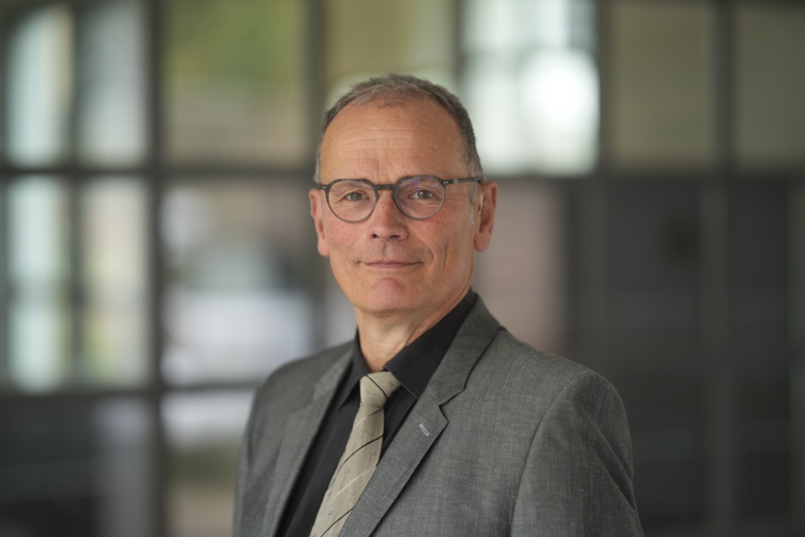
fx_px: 2348
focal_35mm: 105
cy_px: 268
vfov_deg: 13.0
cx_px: 402
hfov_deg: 19.5
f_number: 1.4
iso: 100
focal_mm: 105
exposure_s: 1/125
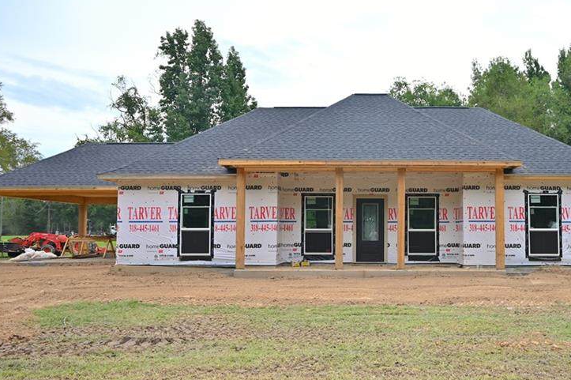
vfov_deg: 38.8
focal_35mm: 34
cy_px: 199
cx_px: 369
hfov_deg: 55.0
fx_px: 539
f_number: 8
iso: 125
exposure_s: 1/125
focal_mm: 24
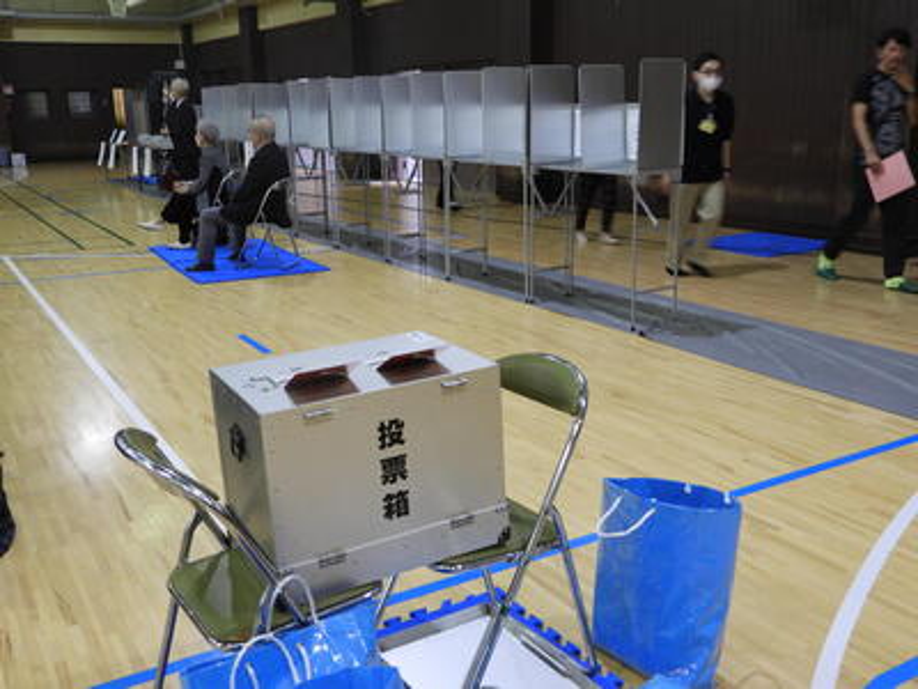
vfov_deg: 40.7
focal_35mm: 35
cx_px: 459
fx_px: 928
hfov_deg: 52.6
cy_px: 344
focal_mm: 6.3
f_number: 3.8
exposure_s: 1/30
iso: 280
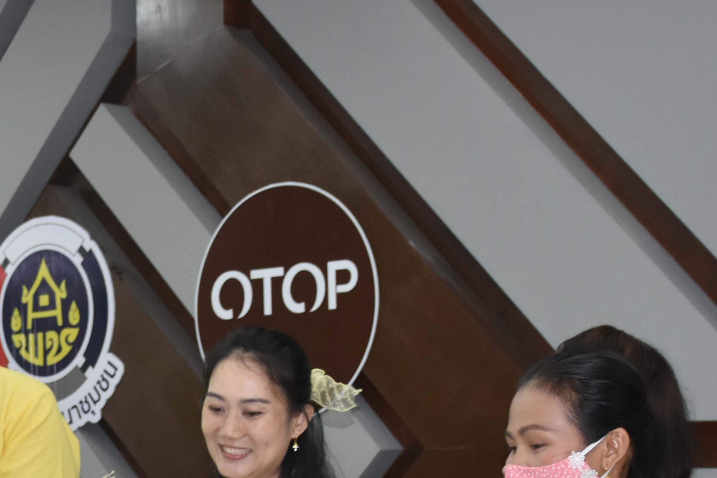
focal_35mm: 102
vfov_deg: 13.1
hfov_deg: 19.8
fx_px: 2037
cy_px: 540
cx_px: 146
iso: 900
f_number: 4
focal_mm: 27
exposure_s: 1/60
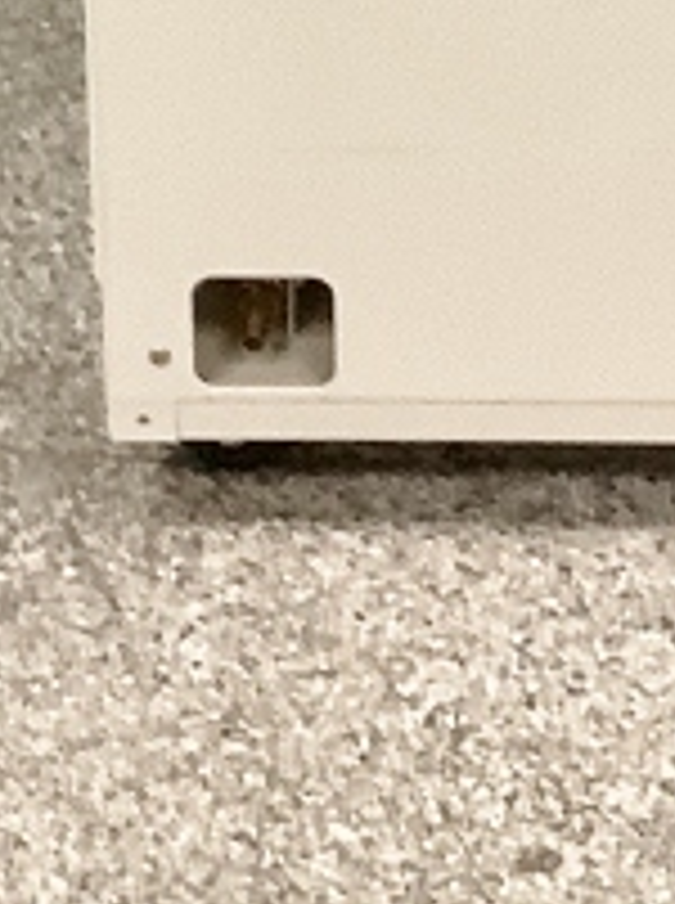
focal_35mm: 158
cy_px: -783
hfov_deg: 9.3
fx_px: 4121
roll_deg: +1.0
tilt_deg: -22.4
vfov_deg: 11.5
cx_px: 612
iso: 200
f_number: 2.4
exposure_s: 1/60
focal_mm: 3.3
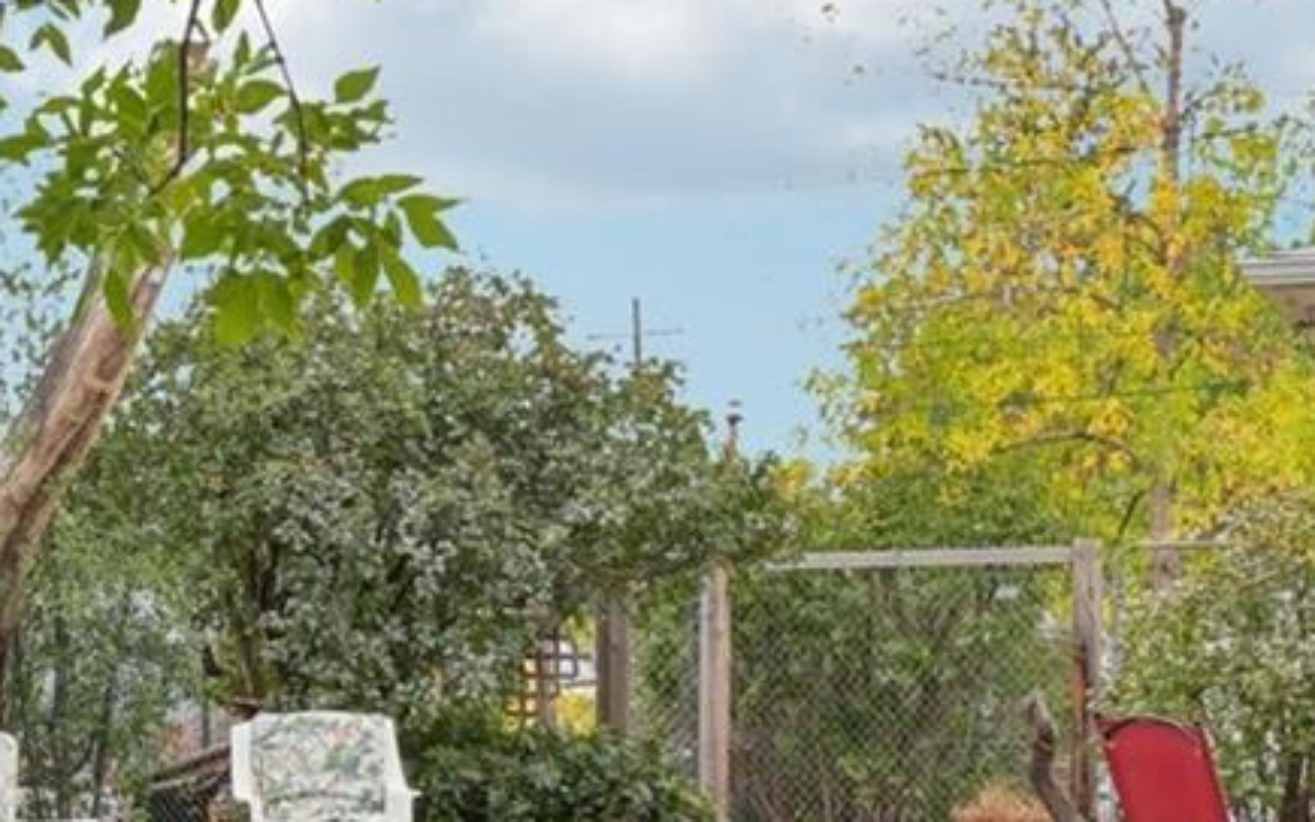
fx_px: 2218
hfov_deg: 31.1
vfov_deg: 20.9
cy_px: 598
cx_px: 70
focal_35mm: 62
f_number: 8
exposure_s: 1/200
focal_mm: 11
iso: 100
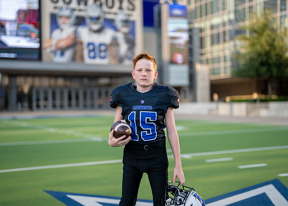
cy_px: 102
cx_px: 144
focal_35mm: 54
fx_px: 443
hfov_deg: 36.0
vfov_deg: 26.2
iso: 100
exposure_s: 1/2000
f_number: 1.2
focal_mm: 50
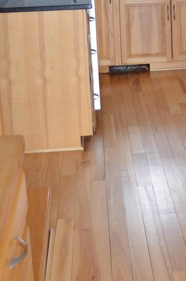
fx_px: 650
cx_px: 211
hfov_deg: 15.8
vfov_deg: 24.0
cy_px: 52
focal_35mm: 83
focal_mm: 19
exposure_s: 1/60
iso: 800
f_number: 3.5
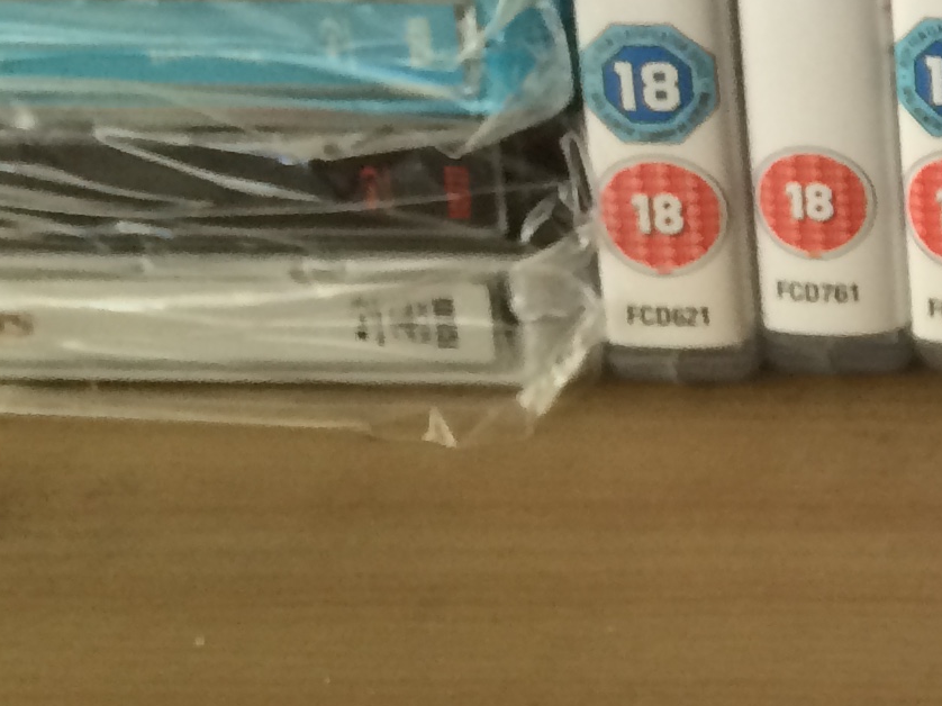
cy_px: -340
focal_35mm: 113
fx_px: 3074
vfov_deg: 12.5
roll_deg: -2.2
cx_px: 1739
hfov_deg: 15.0
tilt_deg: -16.8
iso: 80
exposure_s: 1/30
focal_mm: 4.15
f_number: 2.2
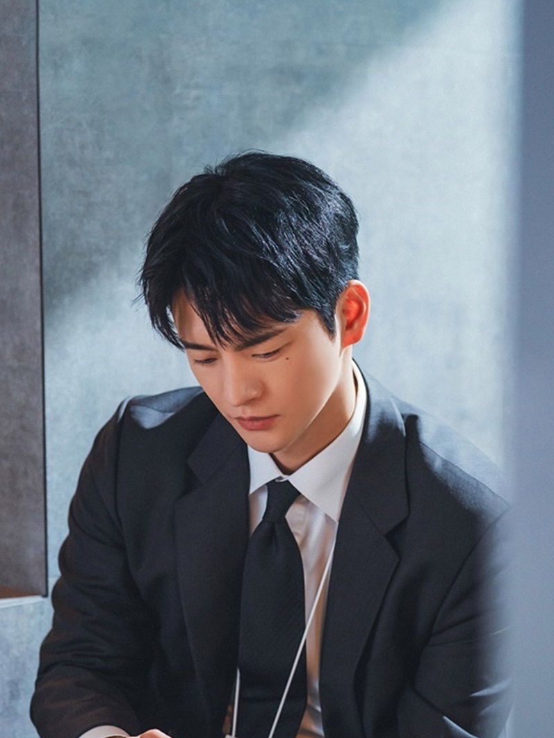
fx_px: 1621
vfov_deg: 25.7
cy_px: 360
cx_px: 277
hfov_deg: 19.4
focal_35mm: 76
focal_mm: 70
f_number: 2.8
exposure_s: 1/100
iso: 2000
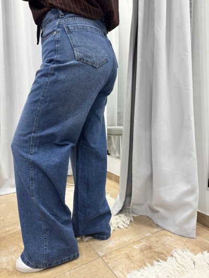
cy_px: 139
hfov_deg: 56.8
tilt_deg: -7.5
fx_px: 193
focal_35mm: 24
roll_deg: +0.6
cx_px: 104
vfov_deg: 71.6
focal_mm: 6.76
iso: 200
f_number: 1.78
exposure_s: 1/100
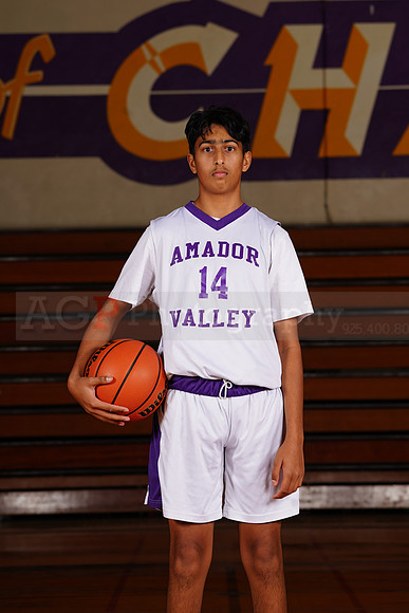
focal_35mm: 158
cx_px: 204
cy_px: 306
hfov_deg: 8.7
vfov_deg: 13.0
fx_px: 2691
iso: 200
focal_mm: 158
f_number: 8
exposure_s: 1/200
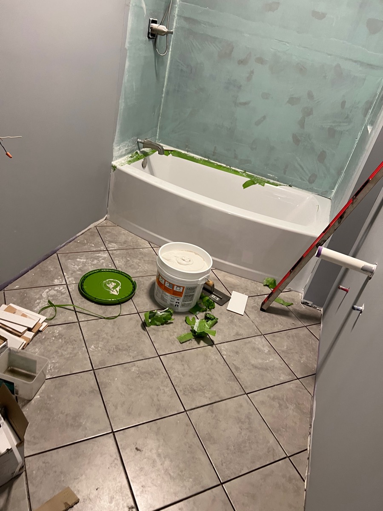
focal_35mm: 26
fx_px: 384
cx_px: 192
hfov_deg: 53.1
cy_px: 256
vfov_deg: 67.3
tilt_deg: -33.2
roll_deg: -14.5
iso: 160
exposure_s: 1/60
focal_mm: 5.7
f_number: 1.5
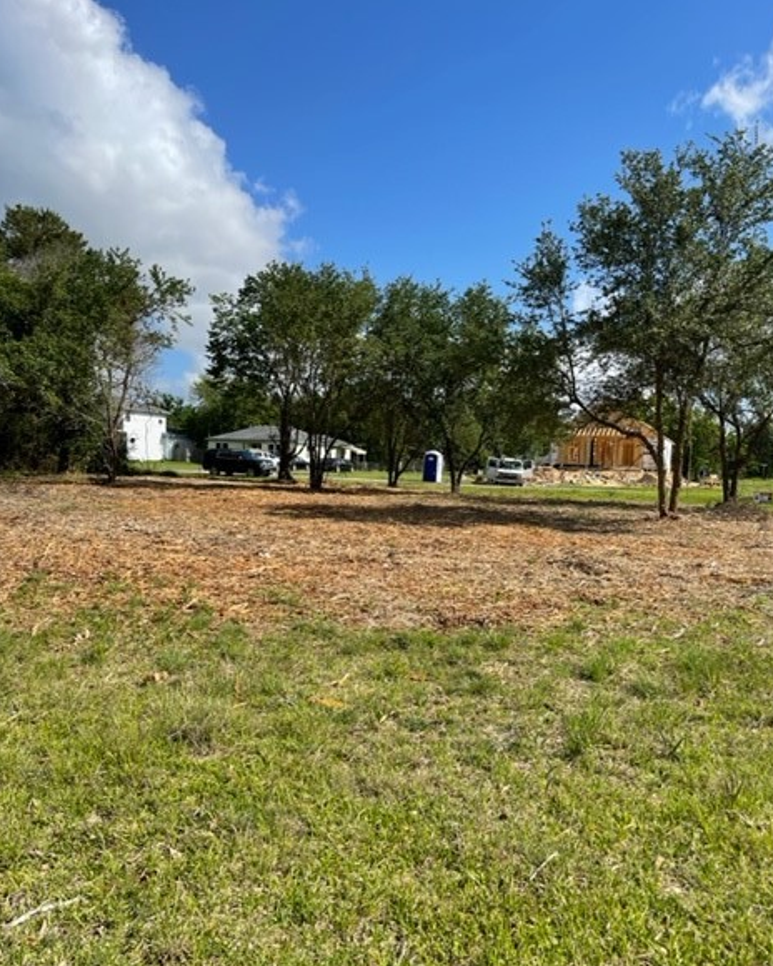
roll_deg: -2.0
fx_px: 801
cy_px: 530
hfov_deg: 51.5
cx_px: 395
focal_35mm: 28
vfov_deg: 62.1
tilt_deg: -4.0
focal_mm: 5.1
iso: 32
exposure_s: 1/3344
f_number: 1.6
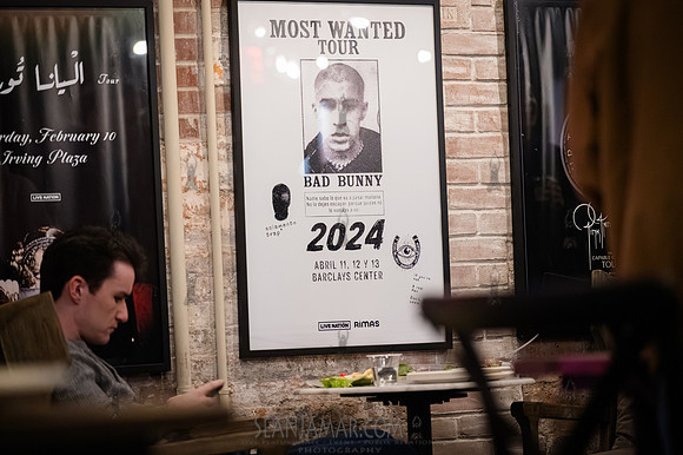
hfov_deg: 13.7
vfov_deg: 9.1
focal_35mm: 150
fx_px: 2844
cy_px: 228
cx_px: 342
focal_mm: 150
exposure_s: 1/160
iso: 16000
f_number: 2.8
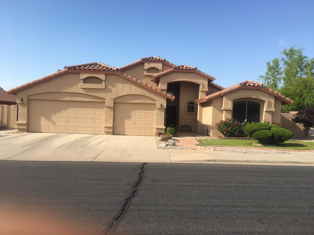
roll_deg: -1.8
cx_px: 157
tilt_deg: -1.1
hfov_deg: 61.7
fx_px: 263
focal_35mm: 29
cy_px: 118
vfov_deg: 48.2
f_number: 2.2
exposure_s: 1/1068
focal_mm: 4.15
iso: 25
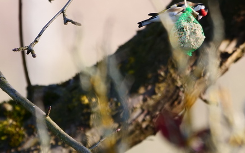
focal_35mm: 1976
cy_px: 51
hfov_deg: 1.1
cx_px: 157
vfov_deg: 0.7
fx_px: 13194
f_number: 7.1
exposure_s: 1/100
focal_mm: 400
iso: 200
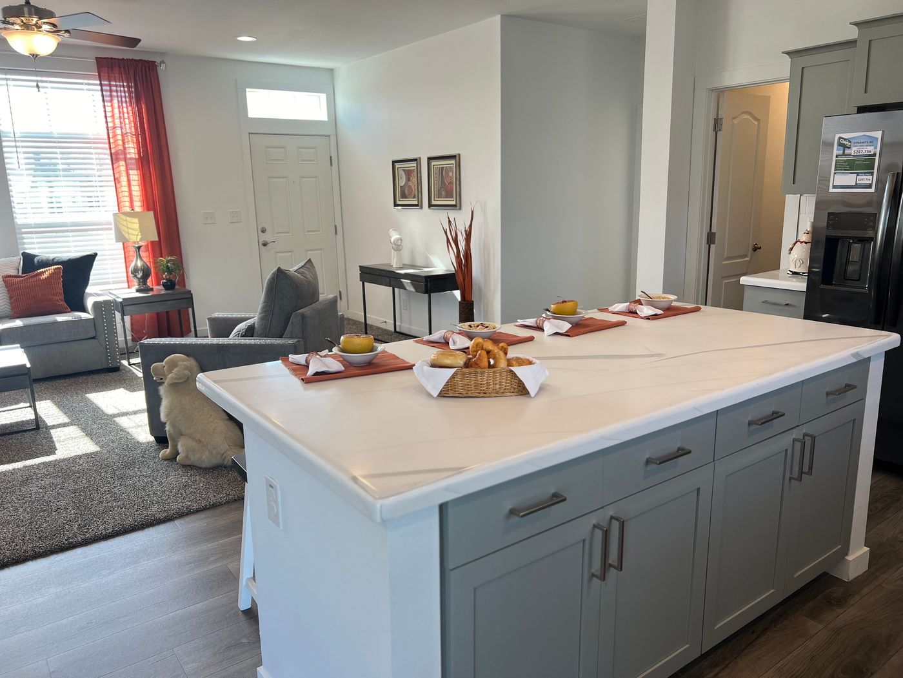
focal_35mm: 26
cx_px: 452
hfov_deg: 67.3
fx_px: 678
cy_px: 339
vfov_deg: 53.1
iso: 50
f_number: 1.5
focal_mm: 5.7
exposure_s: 1/120
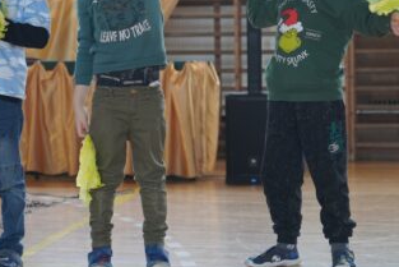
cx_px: 180
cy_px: 18
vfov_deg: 10.2
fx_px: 1486
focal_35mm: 134
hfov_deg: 15.3
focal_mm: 70
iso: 2000
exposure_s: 1/160
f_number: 4
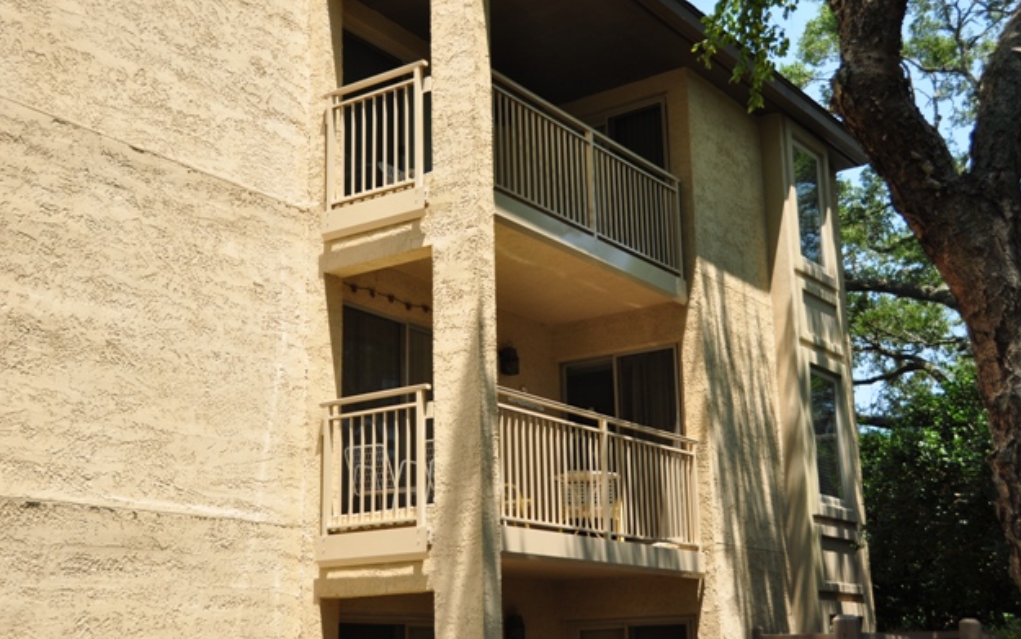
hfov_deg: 40.3
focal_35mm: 50
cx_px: 519
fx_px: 1392
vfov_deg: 25.8
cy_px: 305
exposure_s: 1/640
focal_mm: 32
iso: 200
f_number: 4
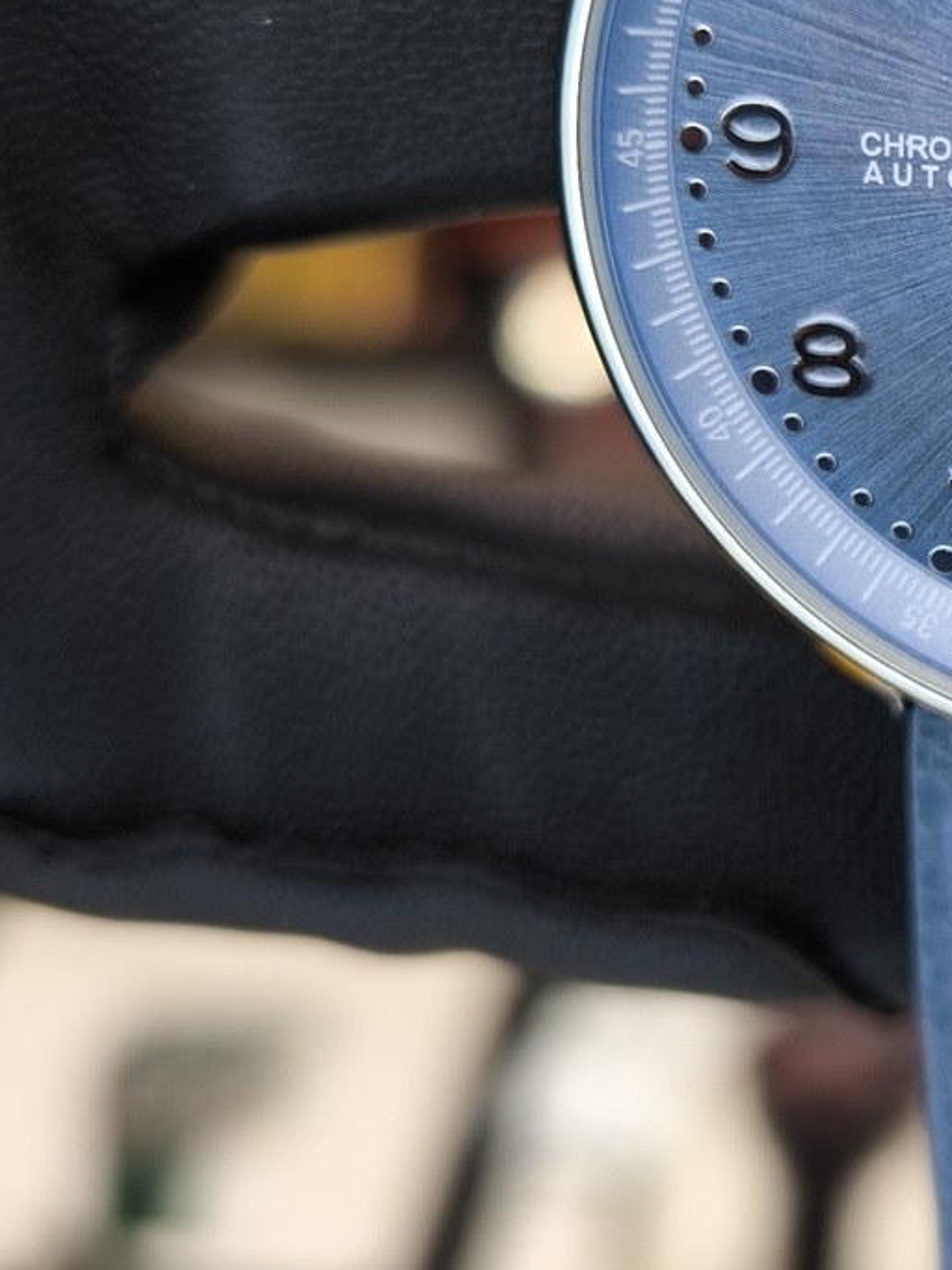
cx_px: 1218
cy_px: 350
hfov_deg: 19.0
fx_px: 2641
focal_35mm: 72
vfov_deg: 26.8
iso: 64
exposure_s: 1/120
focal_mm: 6.92
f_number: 1.9
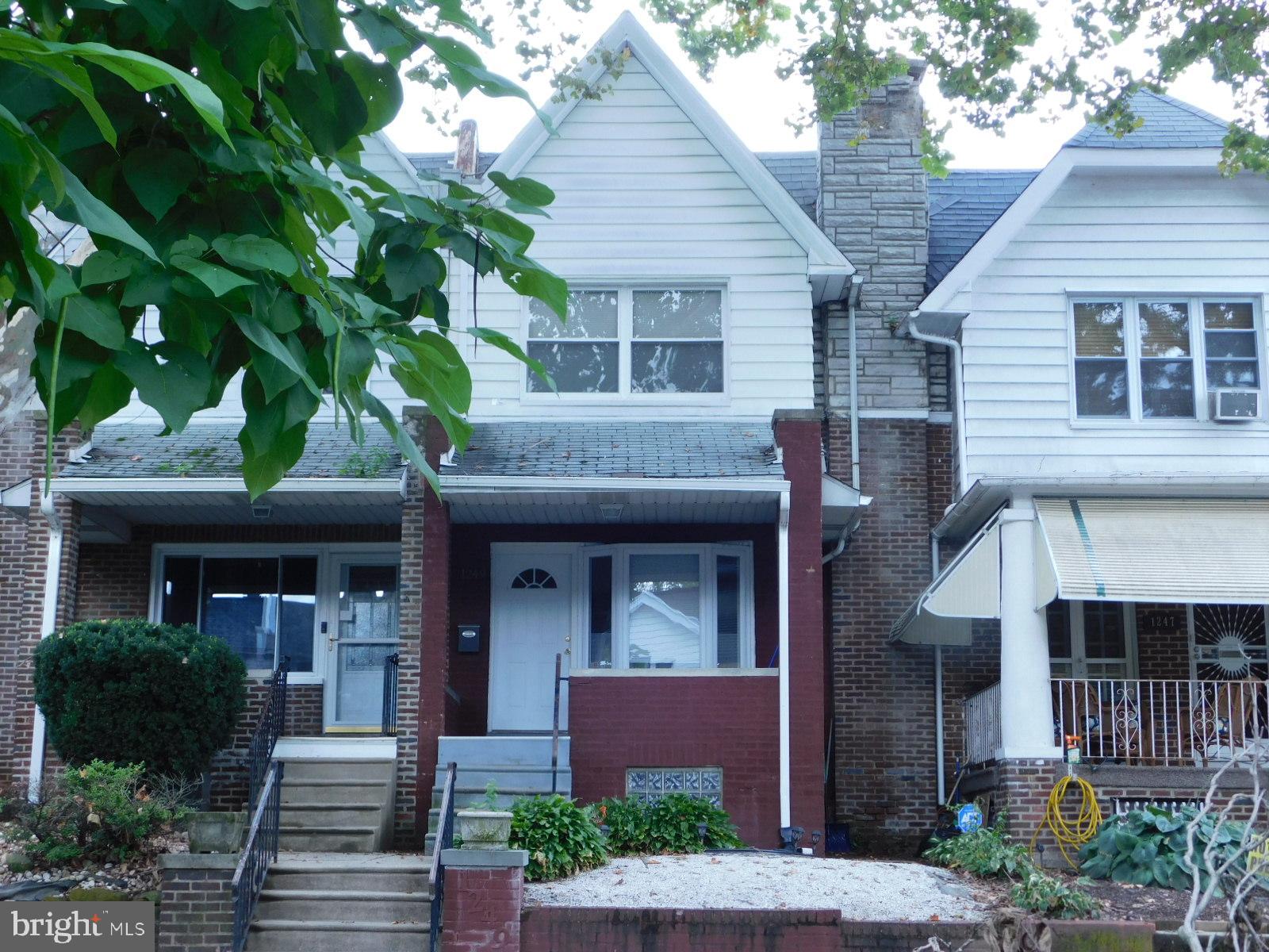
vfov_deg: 28.6
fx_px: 1870
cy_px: 476
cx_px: 634
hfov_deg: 37.5
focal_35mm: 51
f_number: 3.8
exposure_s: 1/100
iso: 125
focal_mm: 9
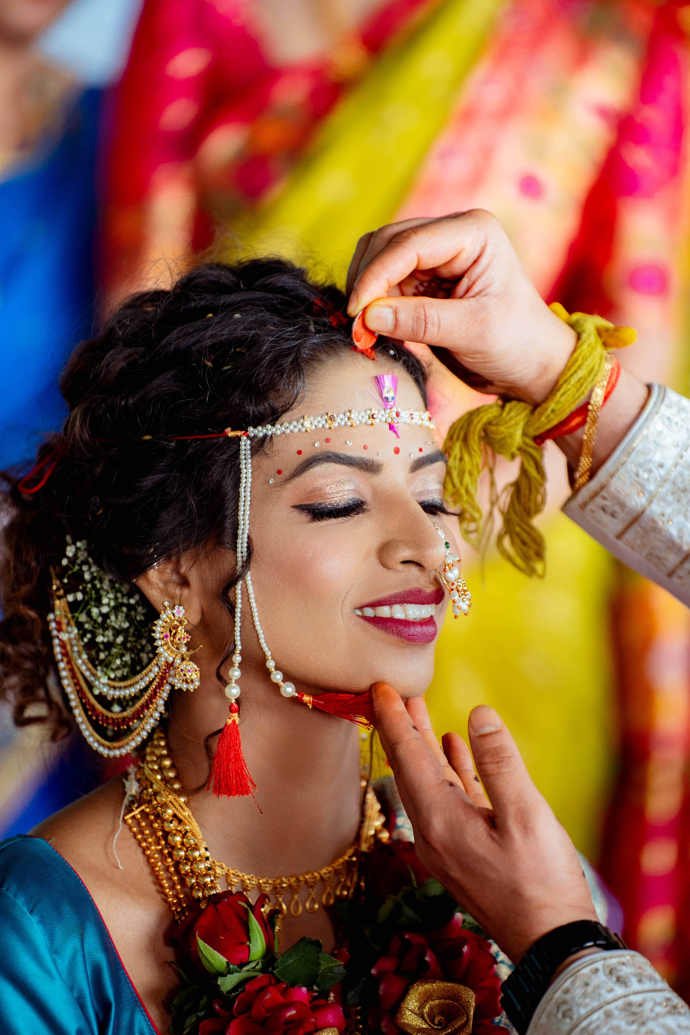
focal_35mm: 180
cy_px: 518
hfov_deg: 7.6
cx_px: 345
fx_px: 5175
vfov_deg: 11.4
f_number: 2.8
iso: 640
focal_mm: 180
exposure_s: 1/400
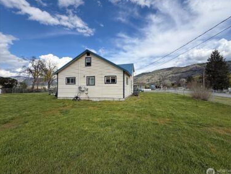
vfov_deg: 81.8
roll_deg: -0.2
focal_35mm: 15
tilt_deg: +1.7
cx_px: 123
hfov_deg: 98.0
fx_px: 100
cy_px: 85
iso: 50
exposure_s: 1/2410
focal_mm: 2.22
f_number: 2.2
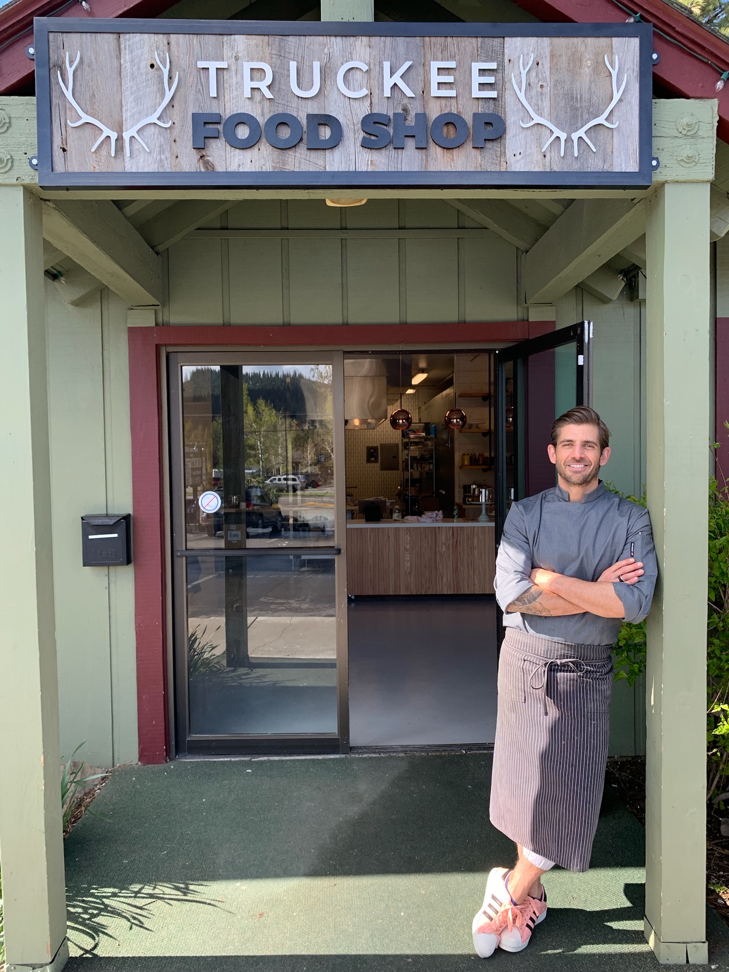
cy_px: 486
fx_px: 730
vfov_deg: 67.3
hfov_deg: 53.1
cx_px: 364
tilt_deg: -0.8
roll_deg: +0.8
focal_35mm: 26
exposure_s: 1/295
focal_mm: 4.25
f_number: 1.8
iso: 25
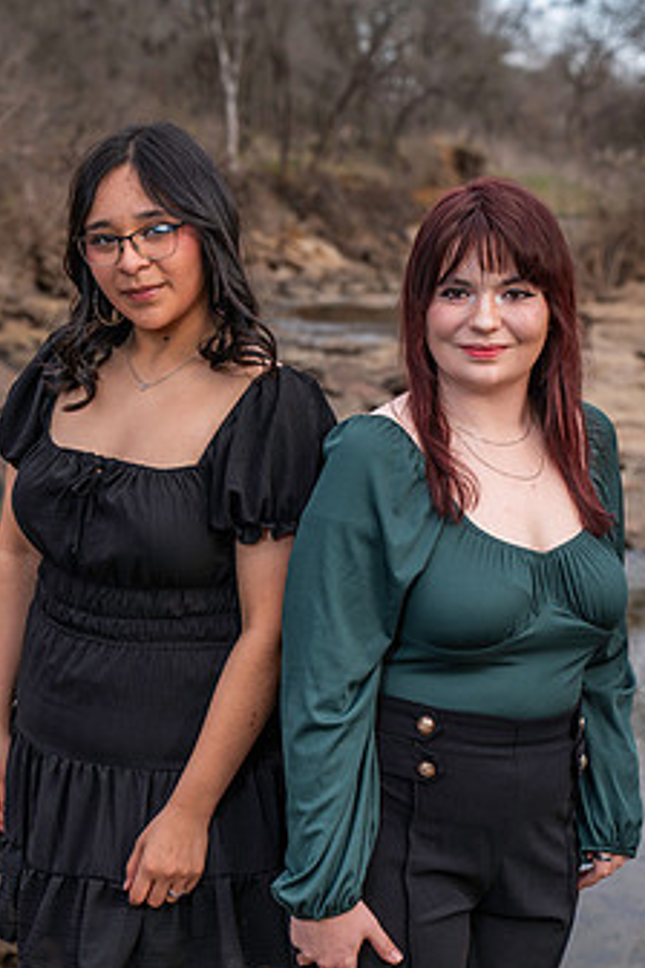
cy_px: 593
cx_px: 314
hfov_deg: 19.2
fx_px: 1908
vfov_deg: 28.4
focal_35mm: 71
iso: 100
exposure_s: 1/200
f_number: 4
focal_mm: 53
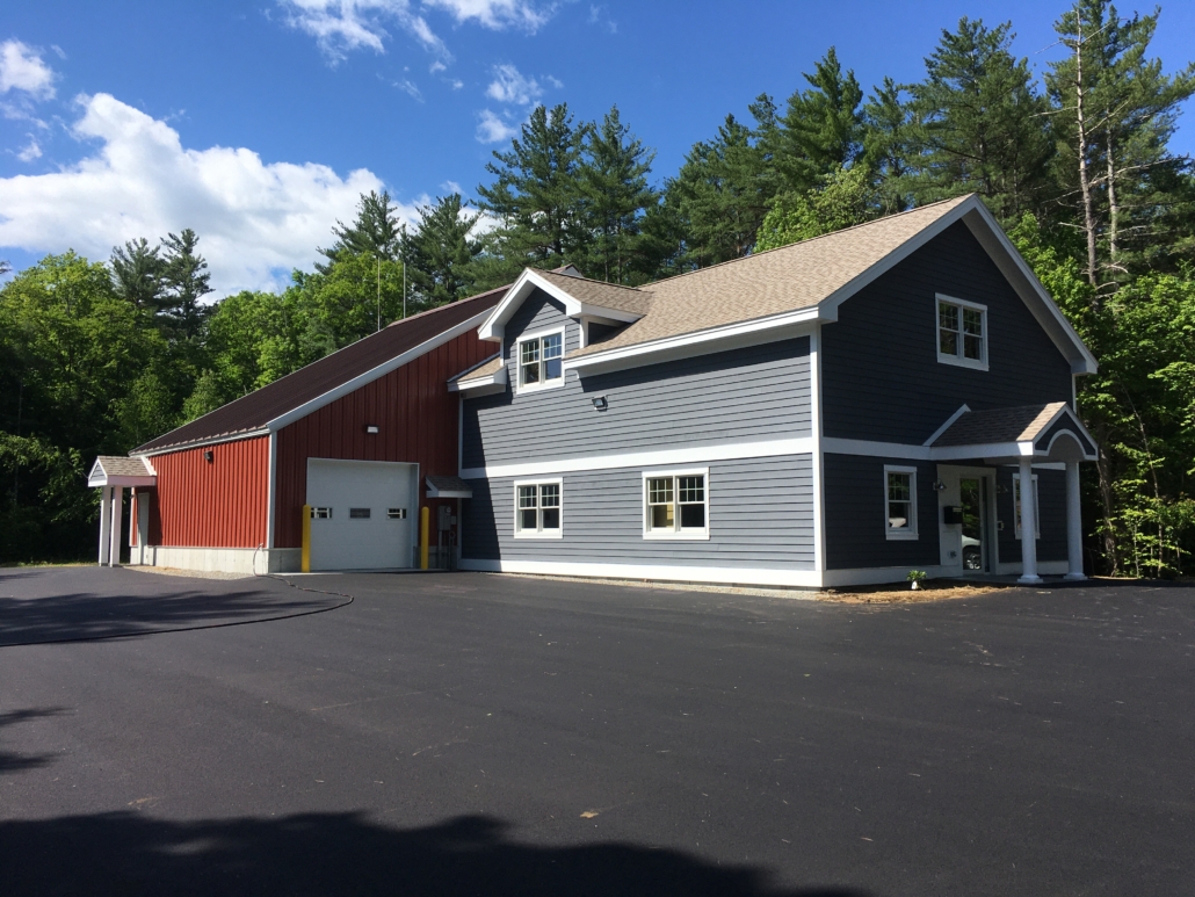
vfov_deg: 48.2
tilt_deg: +4.9
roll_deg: +0.3
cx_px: 598
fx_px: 1001
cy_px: 448
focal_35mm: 29
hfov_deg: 61.6
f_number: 2.2
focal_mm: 4.15
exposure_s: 1/1709
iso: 25
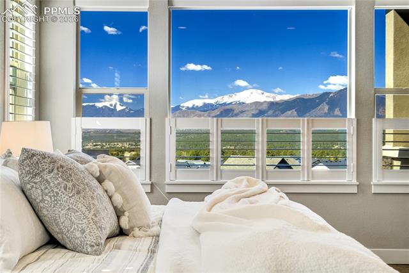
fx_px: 545
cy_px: 136
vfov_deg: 28.0
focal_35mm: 48
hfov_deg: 41.1
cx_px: 204
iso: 800
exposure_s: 1/400
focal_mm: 32
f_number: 7.1
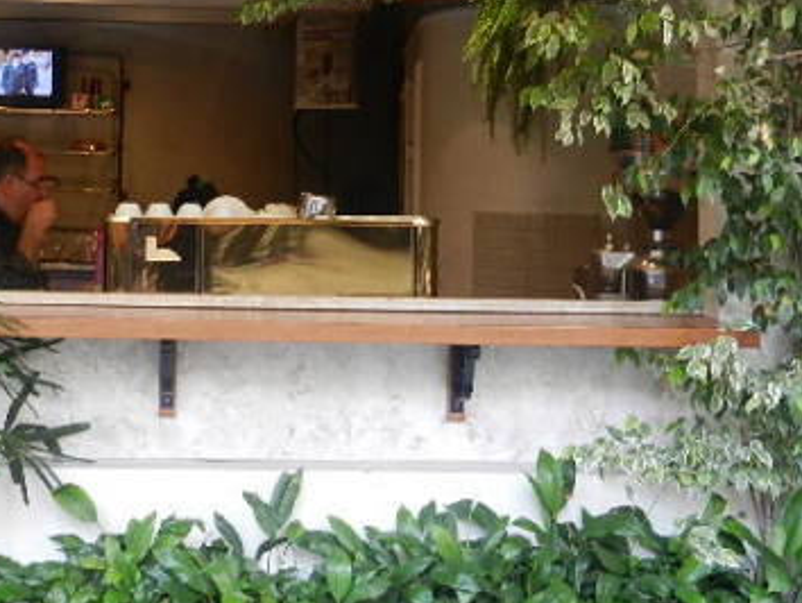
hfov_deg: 35.1
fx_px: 1252
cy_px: 142
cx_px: 247
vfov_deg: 26.7
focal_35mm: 54
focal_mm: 5.9
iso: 220
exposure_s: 1/30
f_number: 3.8
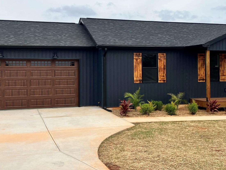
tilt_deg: +0.5
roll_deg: +0.7
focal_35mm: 52
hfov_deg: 36.5
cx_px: 148
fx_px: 339
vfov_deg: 28.0
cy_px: 70
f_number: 1.8
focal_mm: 3.99
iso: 32
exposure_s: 1/1263
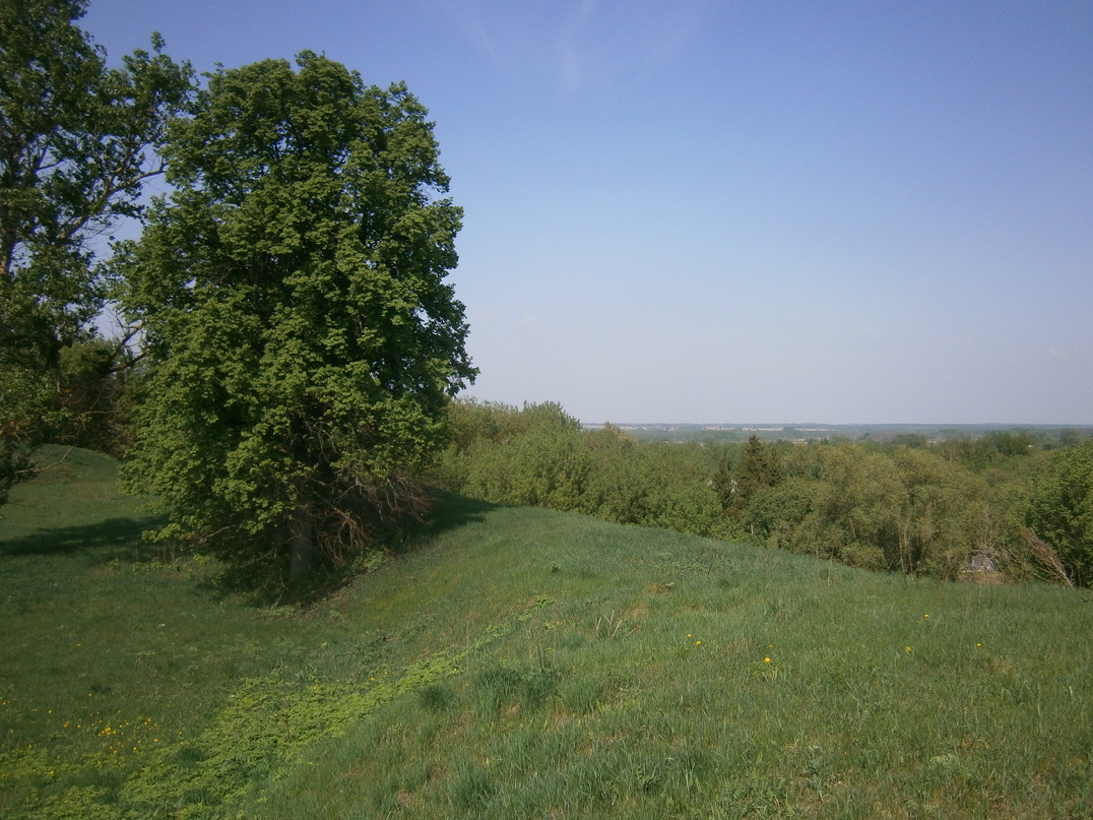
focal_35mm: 29
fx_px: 916
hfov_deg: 61.5
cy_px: 389
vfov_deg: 48.2
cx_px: 608
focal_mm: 4.7
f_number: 8
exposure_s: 1/160
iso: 80
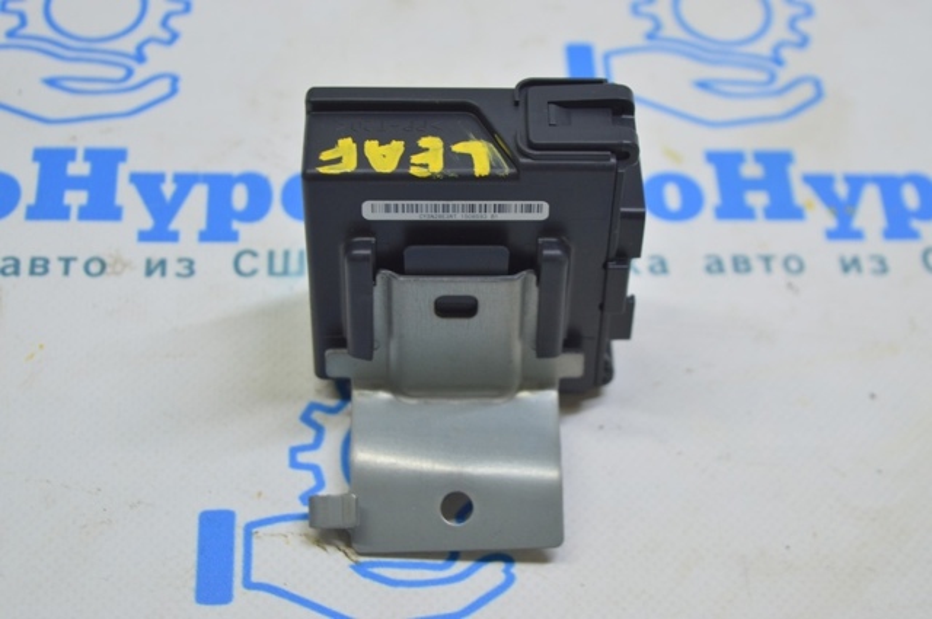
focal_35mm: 72
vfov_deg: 18.9
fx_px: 1862
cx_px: 466
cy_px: 310
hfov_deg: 28.1
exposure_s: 1/25
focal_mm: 48
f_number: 5.6
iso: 400
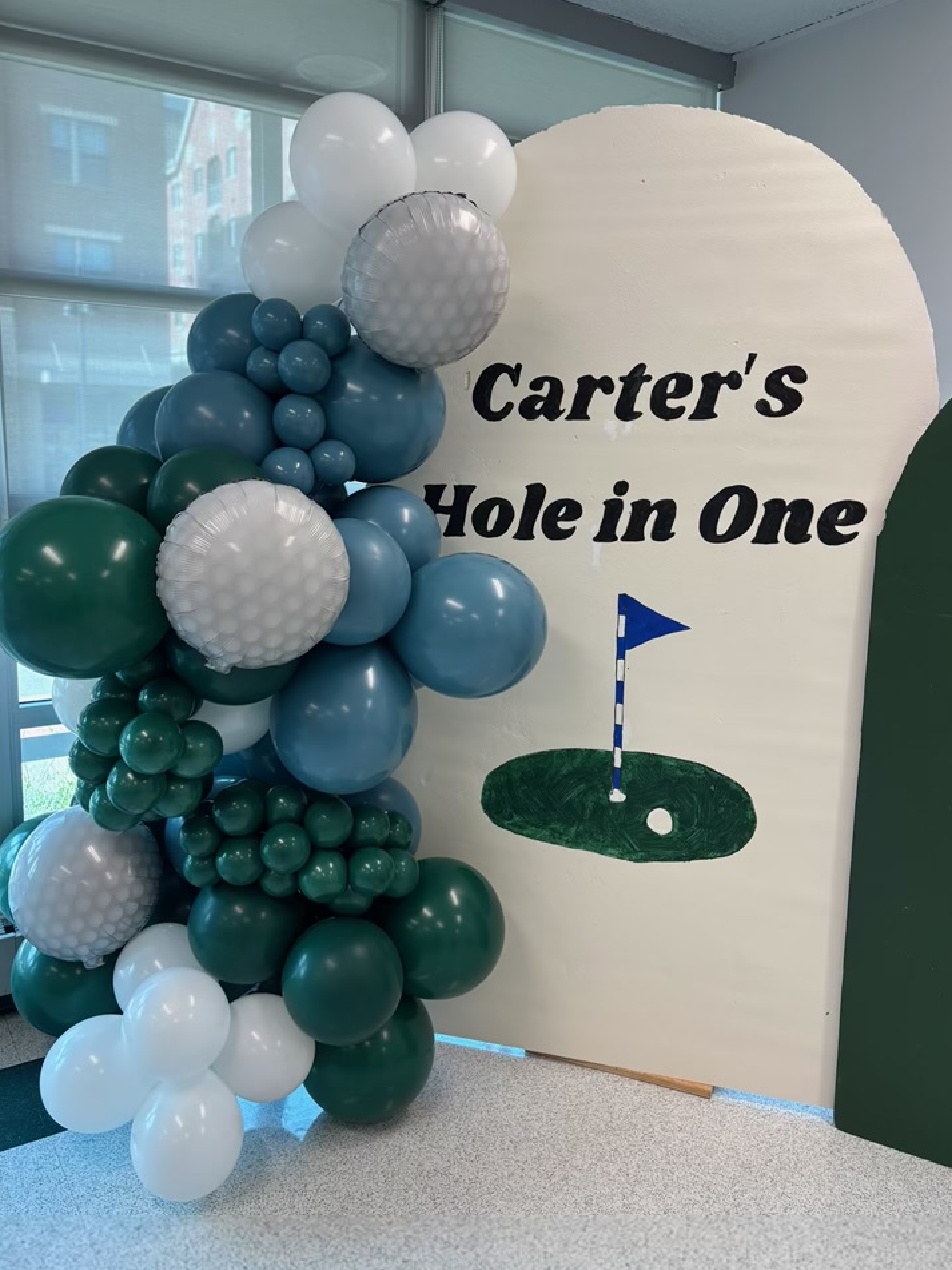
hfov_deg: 49.7
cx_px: 458
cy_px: 617
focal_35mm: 28
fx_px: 1027
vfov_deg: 63.4
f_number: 1.6
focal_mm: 5.96
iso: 80
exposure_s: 1/120
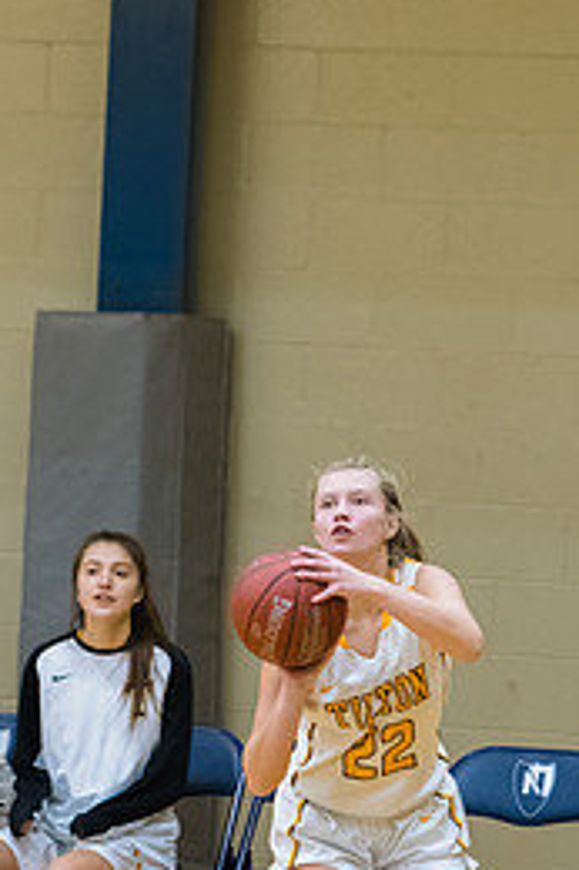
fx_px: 7850
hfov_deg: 4.2
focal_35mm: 325
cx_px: 251
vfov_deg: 6.3
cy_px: 676
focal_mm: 125
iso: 3200
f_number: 2.8
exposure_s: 1/400
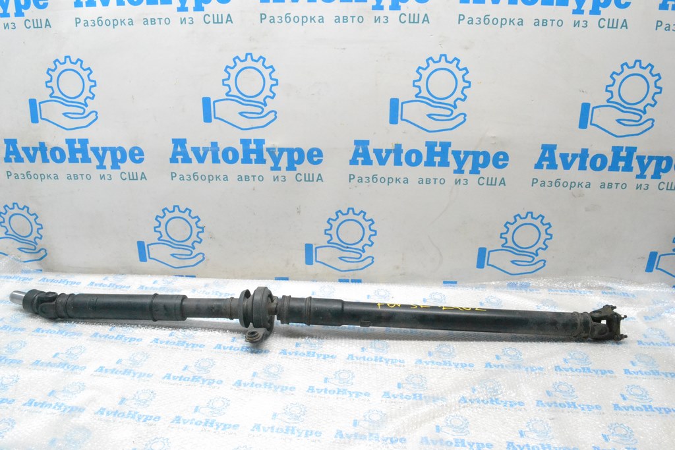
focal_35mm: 27
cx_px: 338
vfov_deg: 47.9
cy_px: 225
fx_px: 506
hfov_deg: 67.4
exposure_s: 1/160
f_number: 9
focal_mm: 18
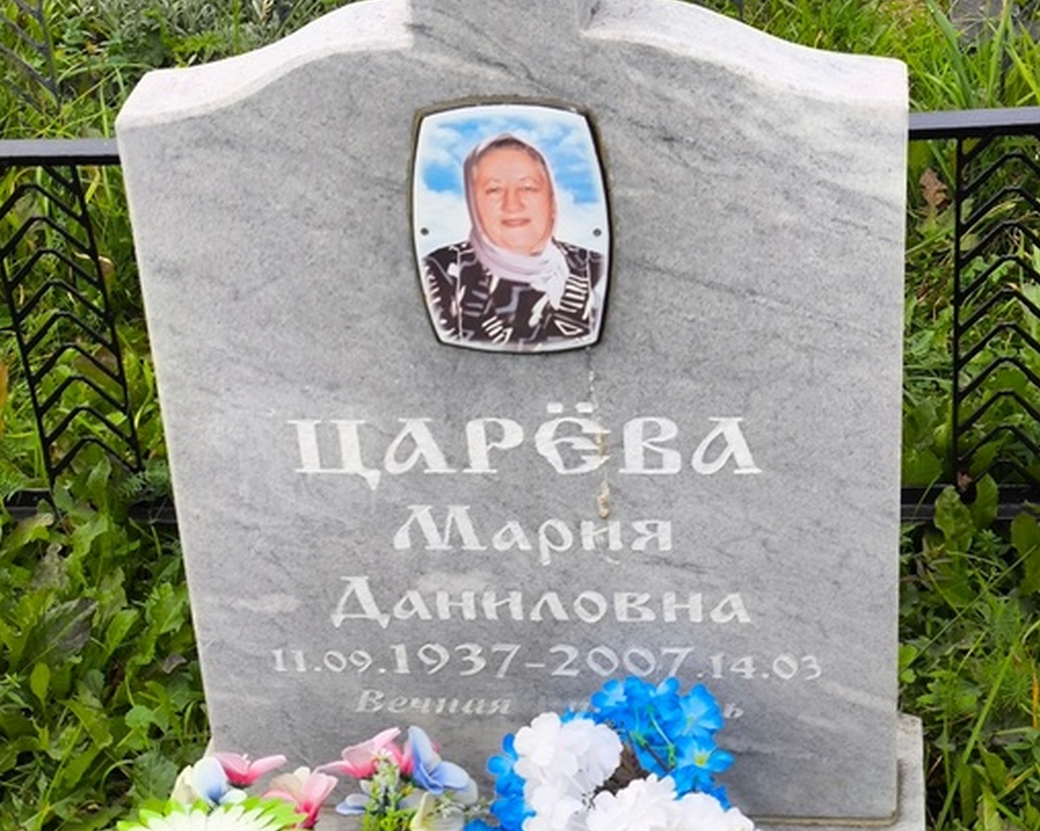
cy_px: 482
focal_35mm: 77
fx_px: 2369
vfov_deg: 19.9
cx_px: 520
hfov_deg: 24.8
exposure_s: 1/189
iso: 50
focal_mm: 4.71
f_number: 1.7
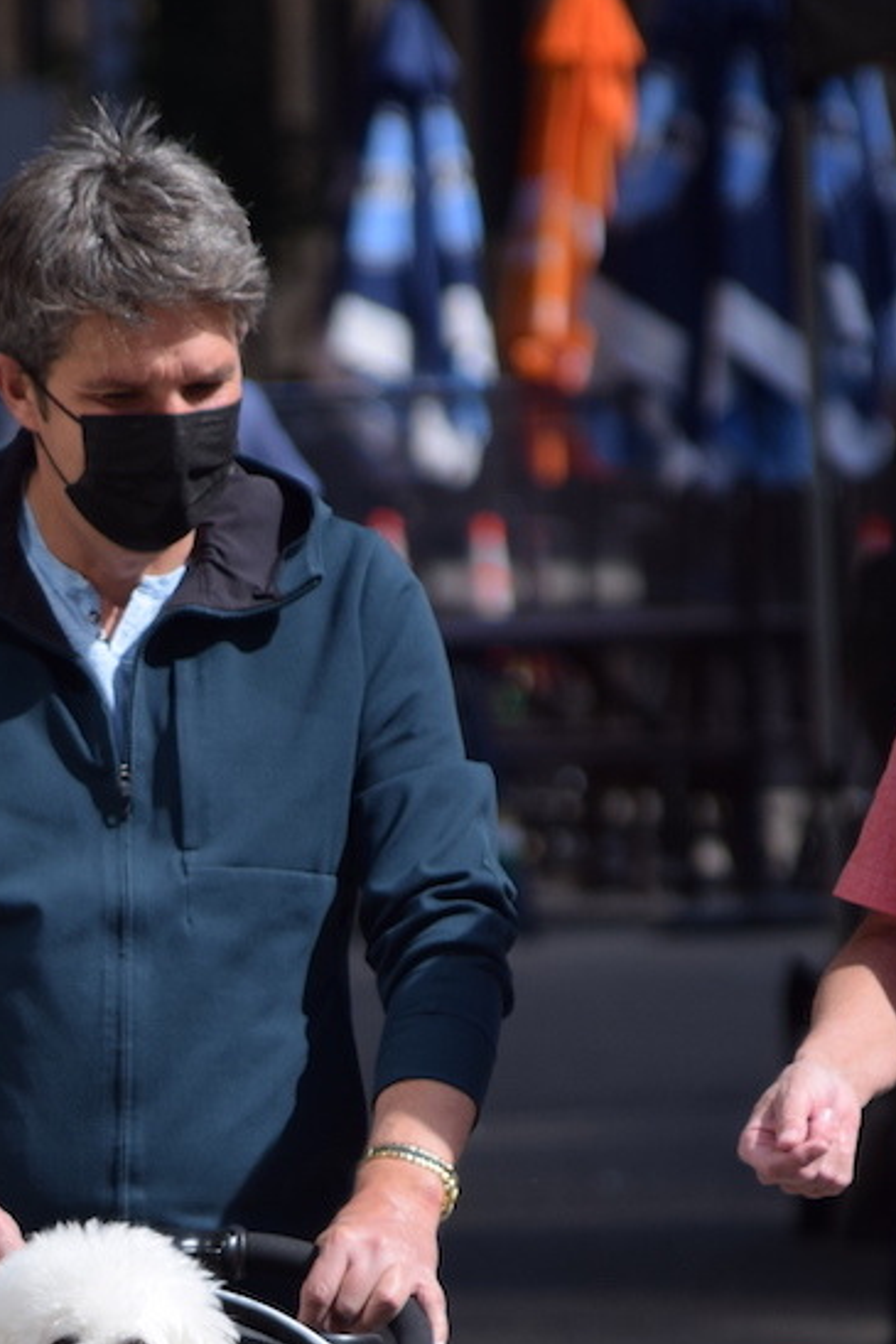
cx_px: 14
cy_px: 1447
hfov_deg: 2.0
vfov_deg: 2.9
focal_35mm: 702
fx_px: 26189
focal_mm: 200
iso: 200
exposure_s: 1/640
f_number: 6.3
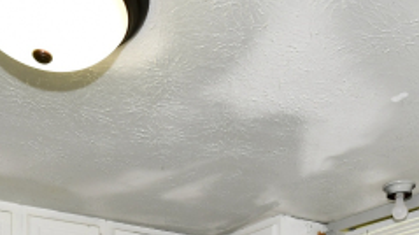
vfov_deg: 20.3
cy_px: 395
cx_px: 226
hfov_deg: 44.6
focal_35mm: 46
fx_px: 511
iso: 640
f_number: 6.3
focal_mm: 14
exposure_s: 1/60
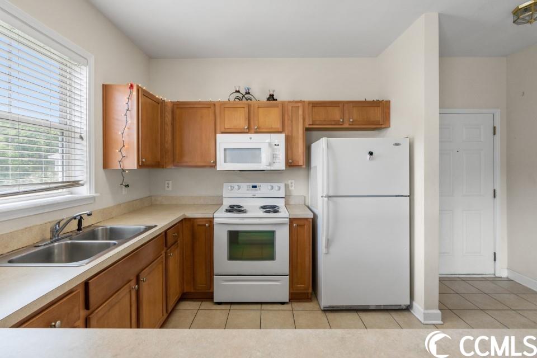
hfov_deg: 96.7
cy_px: 179
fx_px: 239
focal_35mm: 16
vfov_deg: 73.7
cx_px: 268
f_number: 8
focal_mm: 16
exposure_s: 1/50
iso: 320
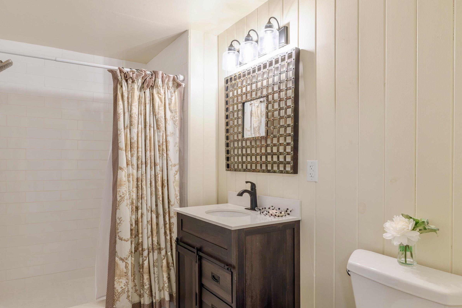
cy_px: 168
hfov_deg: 75.5
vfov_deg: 54.7
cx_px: 208
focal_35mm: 23
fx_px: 297
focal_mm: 17.9
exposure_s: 1/13
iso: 2000
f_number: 8
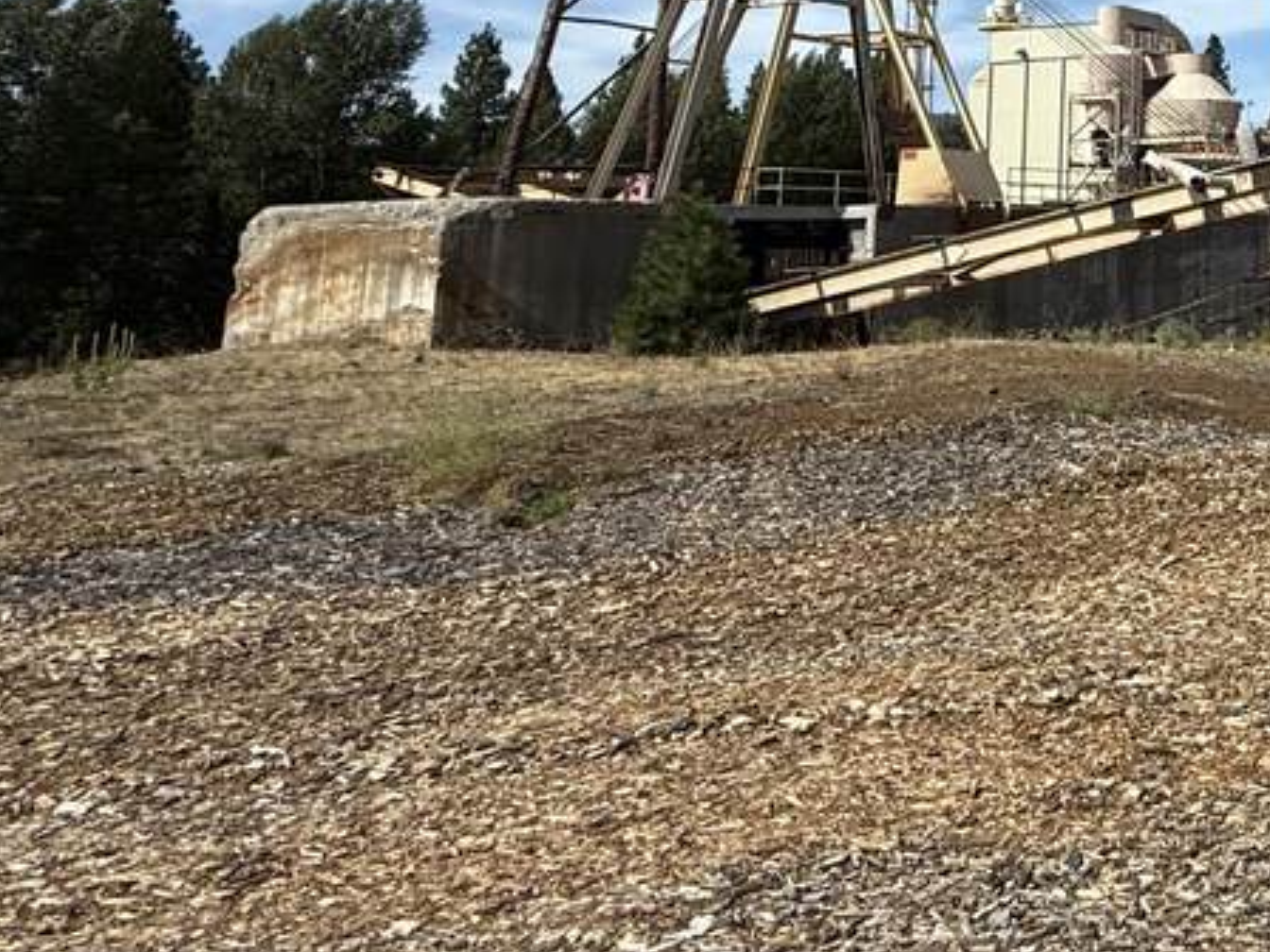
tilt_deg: +9.1
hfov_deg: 33.7
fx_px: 1468
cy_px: 8
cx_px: 1656
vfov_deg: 33.1
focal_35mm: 40
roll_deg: +1.8
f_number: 2.2
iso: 50
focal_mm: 2.22
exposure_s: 1/2024
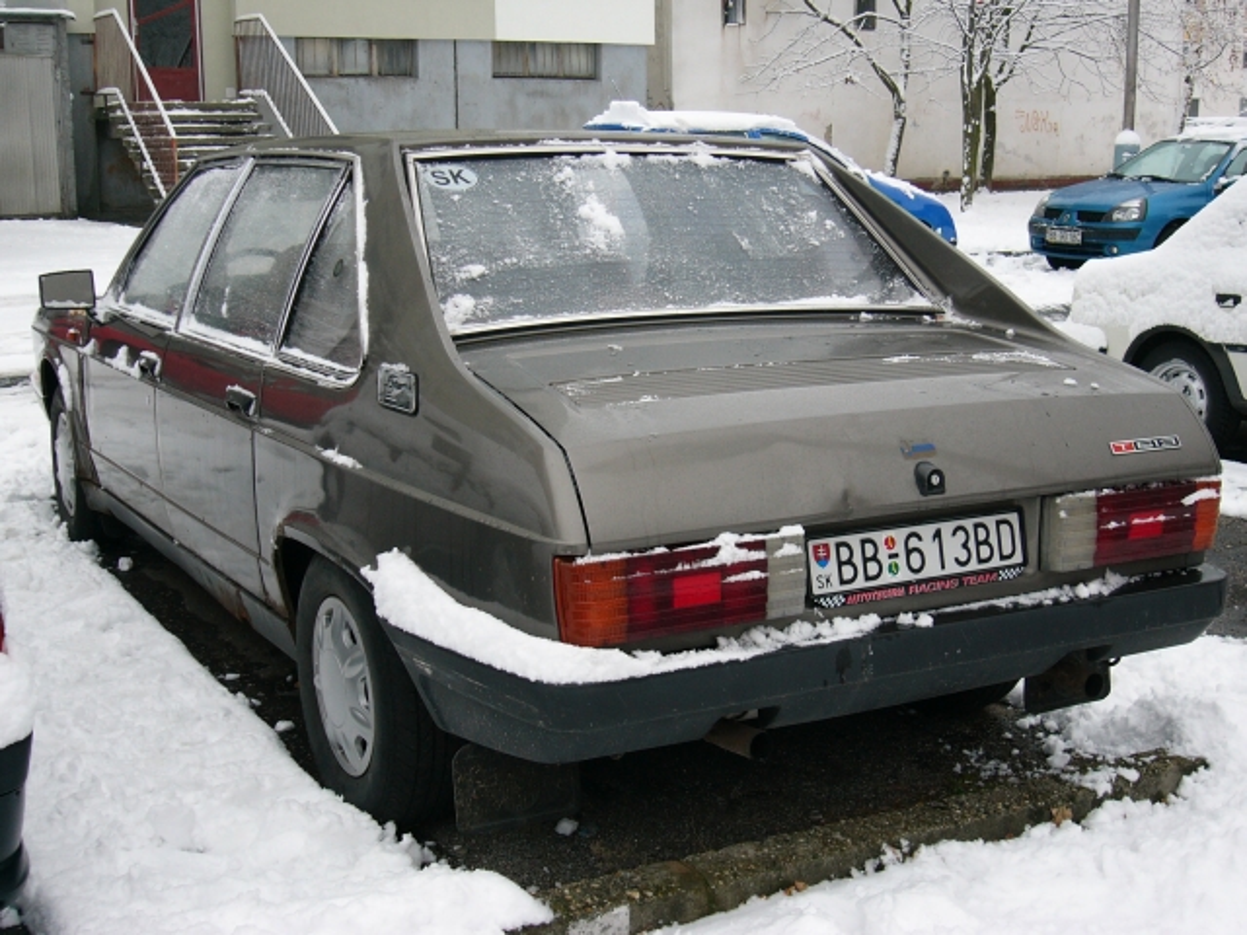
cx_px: 624
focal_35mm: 46
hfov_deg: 41.2
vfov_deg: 31.5
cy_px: 468
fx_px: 1657
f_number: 3.2
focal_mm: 7.6
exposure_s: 1/80
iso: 50
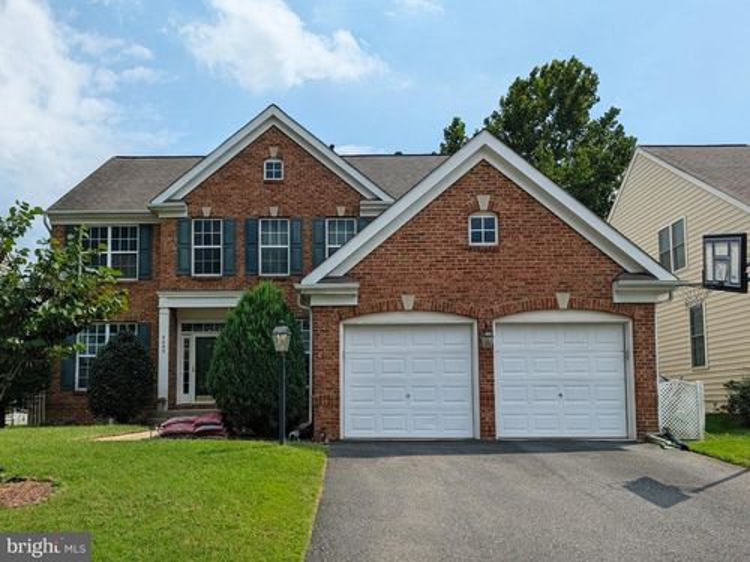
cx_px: 375
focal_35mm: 24
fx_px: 520
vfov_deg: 56.8
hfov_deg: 71.6
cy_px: 281
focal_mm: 6.9
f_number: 1.68
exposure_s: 1/2740
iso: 22
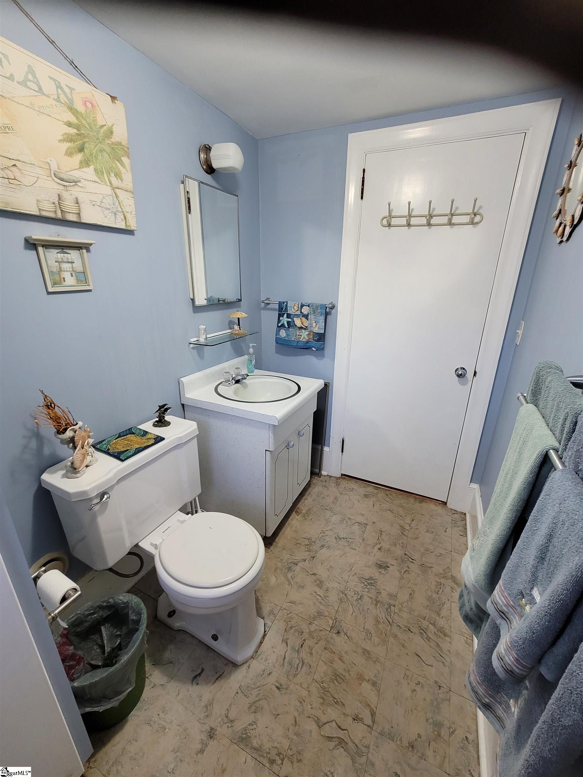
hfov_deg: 89.9
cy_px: 388
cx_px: 292
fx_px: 292
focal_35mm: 13
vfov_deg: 106.2
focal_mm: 2.2
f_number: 2.2
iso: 250
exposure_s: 1/60
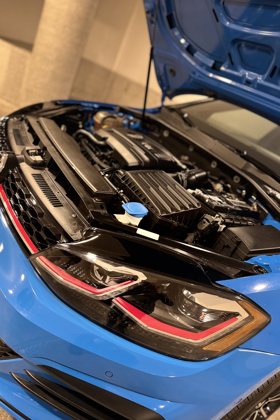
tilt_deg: -22.4
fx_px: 292
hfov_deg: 51.3
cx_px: 138
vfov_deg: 71.5
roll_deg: -25.0
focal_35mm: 25
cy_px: 210
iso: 1000
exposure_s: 1/30
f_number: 1.78
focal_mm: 6.76
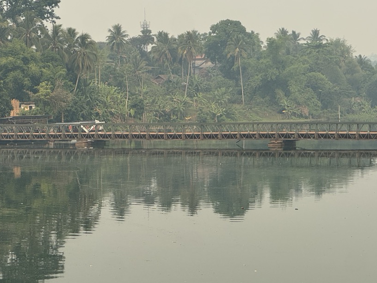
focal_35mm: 121
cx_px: 151
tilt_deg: -0.6
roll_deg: +2.7
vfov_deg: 12.2
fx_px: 1318
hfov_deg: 16.3
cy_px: 120
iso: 25
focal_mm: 9
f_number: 2.8
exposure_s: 1/619
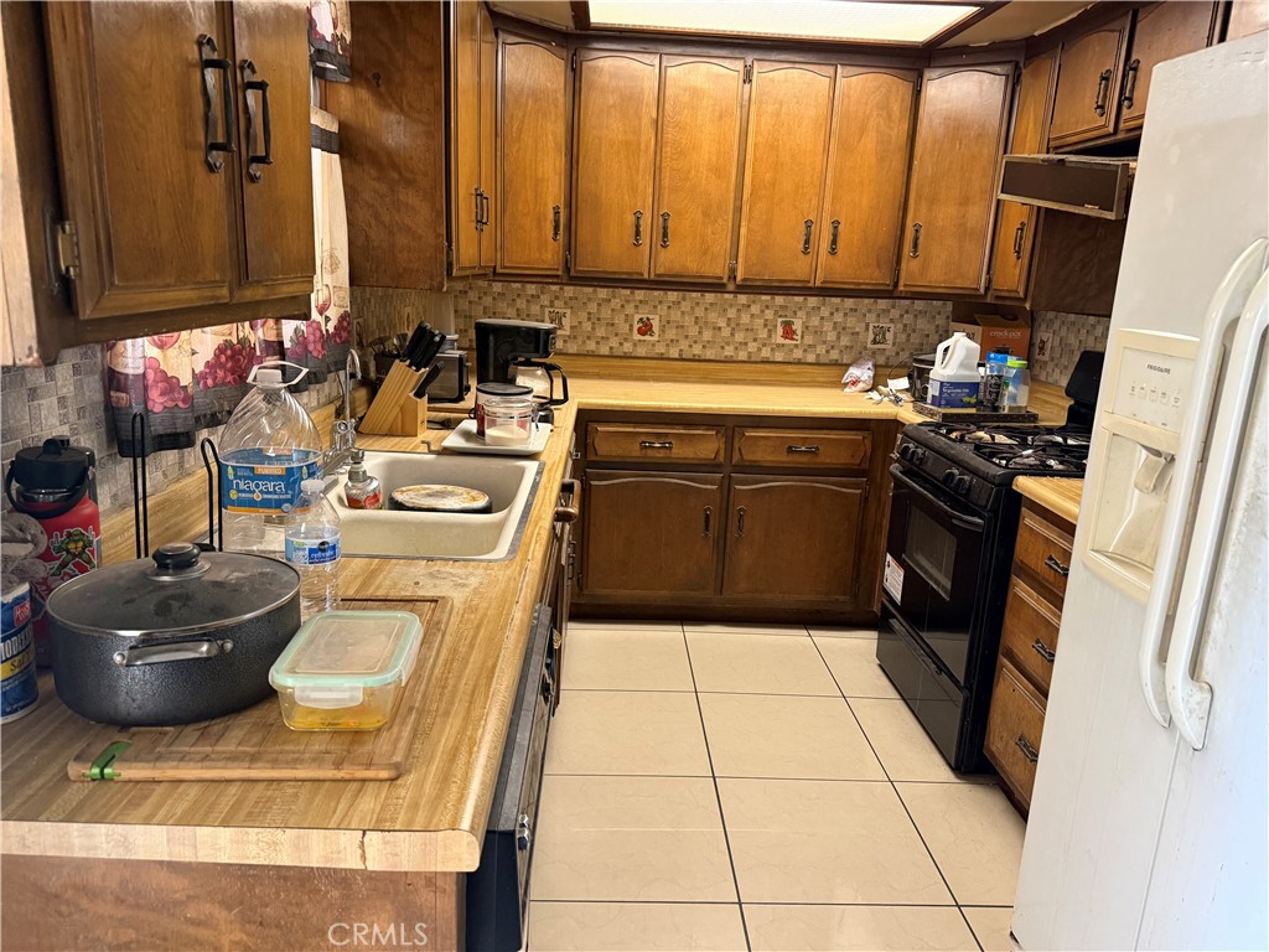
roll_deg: -3.3
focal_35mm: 24
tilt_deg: -14.2
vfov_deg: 56.8
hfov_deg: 71.6
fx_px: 880
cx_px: 634
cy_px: 476
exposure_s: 1/60
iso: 320
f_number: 1.78
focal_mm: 6.76
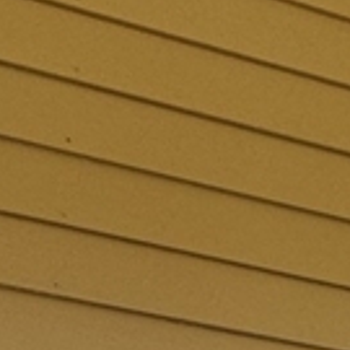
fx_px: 1075
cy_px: 830
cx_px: 682
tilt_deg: -1.9
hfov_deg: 15.2
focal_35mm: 94
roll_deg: -3.2
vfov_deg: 13.6
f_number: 2.2
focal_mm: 2.22
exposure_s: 1/99
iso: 50
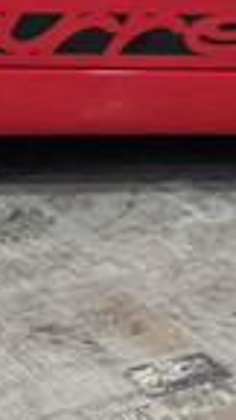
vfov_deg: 15.5
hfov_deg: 9.1
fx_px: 1491
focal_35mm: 134
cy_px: -61
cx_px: 99
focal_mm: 6.3
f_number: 1.7
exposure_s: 1/120
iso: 400
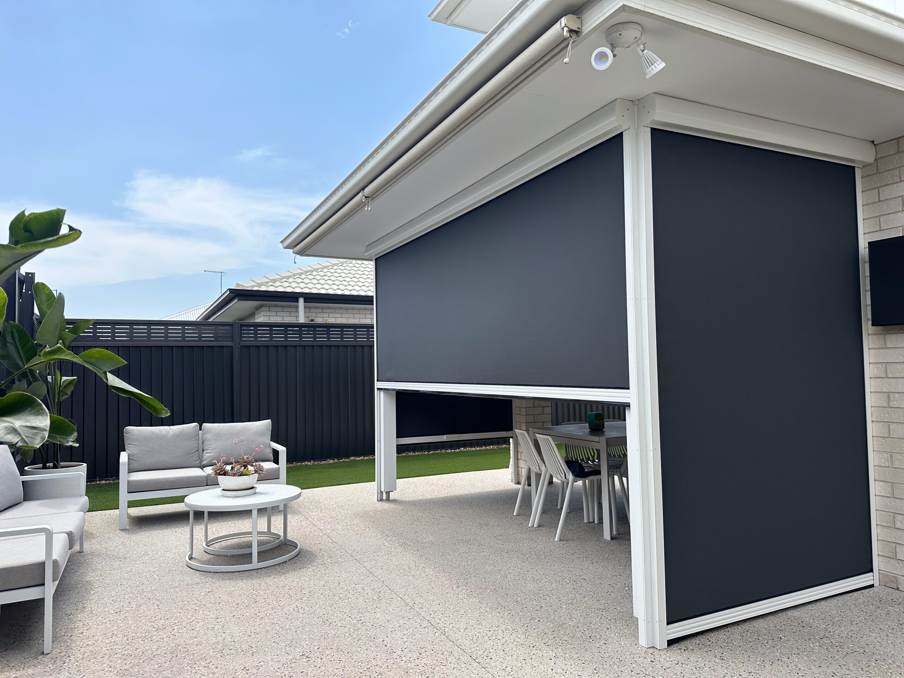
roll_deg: +0.8
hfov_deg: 71.6
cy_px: 339
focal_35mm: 24
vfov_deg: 56.8
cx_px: 452
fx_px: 627
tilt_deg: +2.6
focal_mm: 6.86
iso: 80
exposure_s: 1/3717
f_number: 1.78
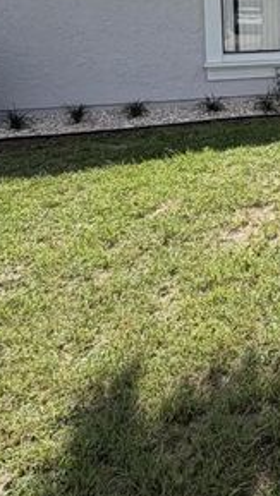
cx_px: 416
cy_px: 45
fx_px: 593
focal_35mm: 45
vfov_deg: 41.7
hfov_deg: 22.1
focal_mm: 2.22
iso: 32
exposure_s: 1/1001
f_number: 2.2
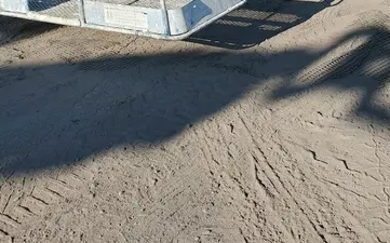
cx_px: 240
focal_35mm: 56
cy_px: -53
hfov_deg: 36.1
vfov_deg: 21.4
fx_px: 595
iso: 50
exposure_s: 1/1308
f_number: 2.4
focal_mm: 4.3
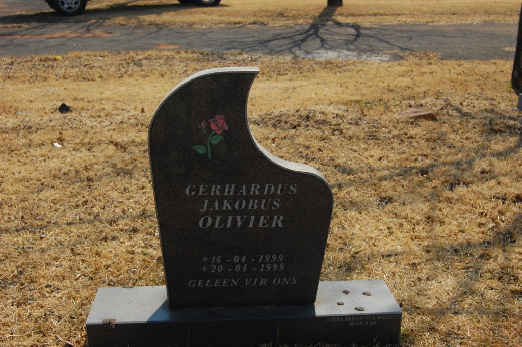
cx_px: 261
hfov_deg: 46.4
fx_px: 608
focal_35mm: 42
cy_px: 174
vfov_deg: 31.8
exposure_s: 1/800
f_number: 7.1
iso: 400
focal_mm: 28
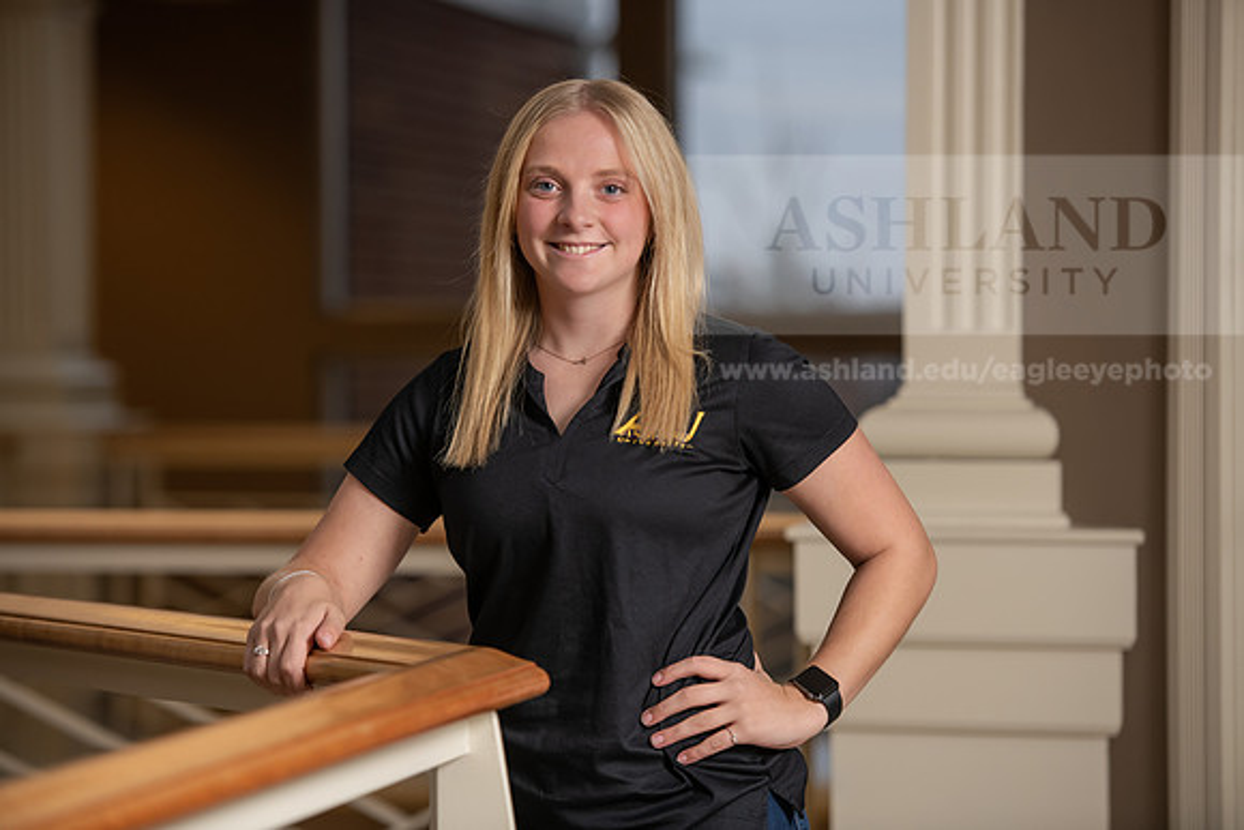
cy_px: 415
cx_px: 622
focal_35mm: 135
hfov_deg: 15.2
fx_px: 4666
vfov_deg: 10.2
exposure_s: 1/200
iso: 500
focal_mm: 135
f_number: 3.2
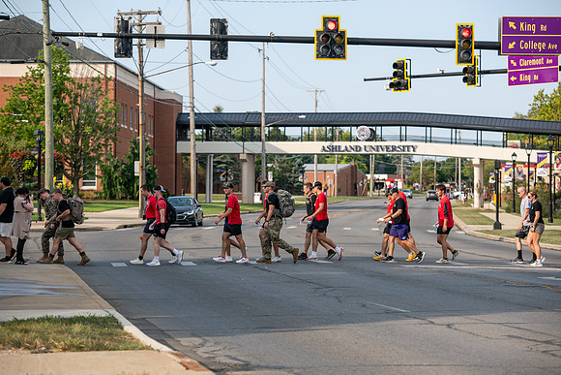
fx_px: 1808
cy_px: 188
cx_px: 280
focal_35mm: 116
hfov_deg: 17.6
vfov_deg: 11.8
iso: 80
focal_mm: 116
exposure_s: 1/500
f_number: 4.5
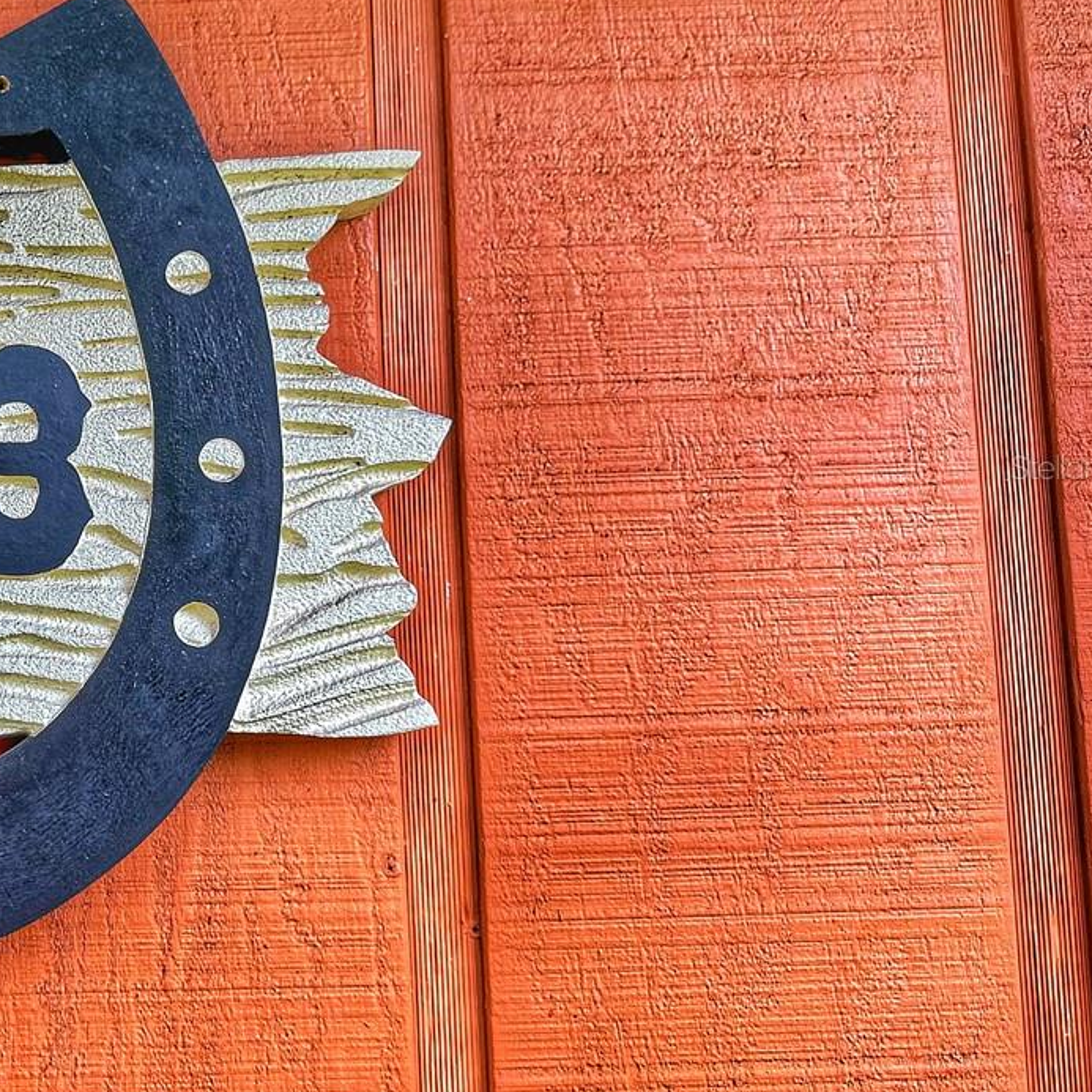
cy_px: 466
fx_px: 1749
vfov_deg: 34.6
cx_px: -101
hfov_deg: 31.0
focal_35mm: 49
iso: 64
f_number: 1.78
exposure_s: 1/246
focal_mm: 6.76
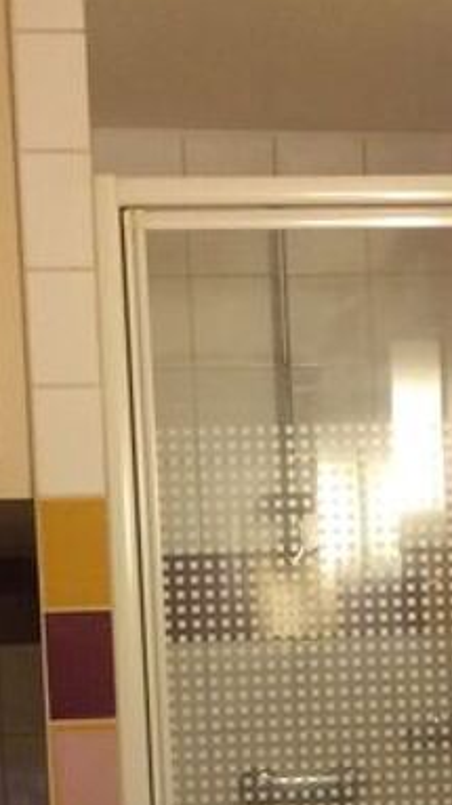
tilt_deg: -4.9
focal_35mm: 110
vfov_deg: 18.5
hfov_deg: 11.0
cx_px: 359
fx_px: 2347
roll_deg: +3.7
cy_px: 957
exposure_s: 1/33
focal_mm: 4.15
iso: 200
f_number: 2.2
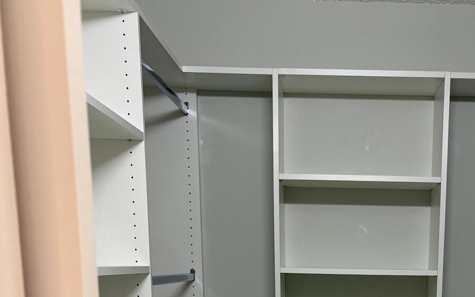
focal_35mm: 61
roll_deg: -1.0
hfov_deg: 32.9
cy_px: 457
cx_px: 349
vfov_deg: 18.6
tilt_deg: -12.5
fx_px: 790
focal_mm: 5.96
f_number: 1.6
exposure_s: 1/60
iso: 100
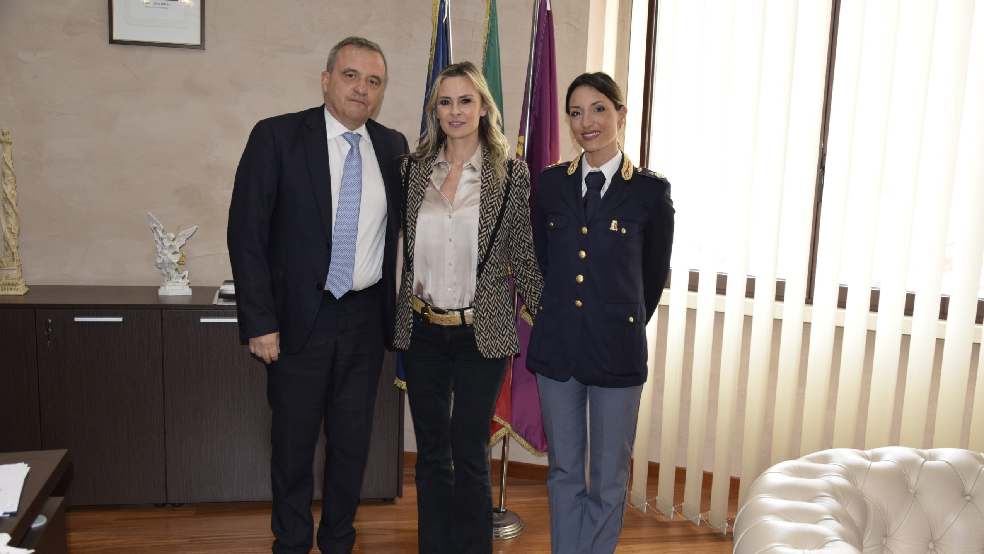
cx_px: 490
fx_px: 1031
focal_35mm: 40
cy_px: 328
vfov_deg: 30.0
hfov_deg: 51.0
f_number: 5
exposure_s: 1/100
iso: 800
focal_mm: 25
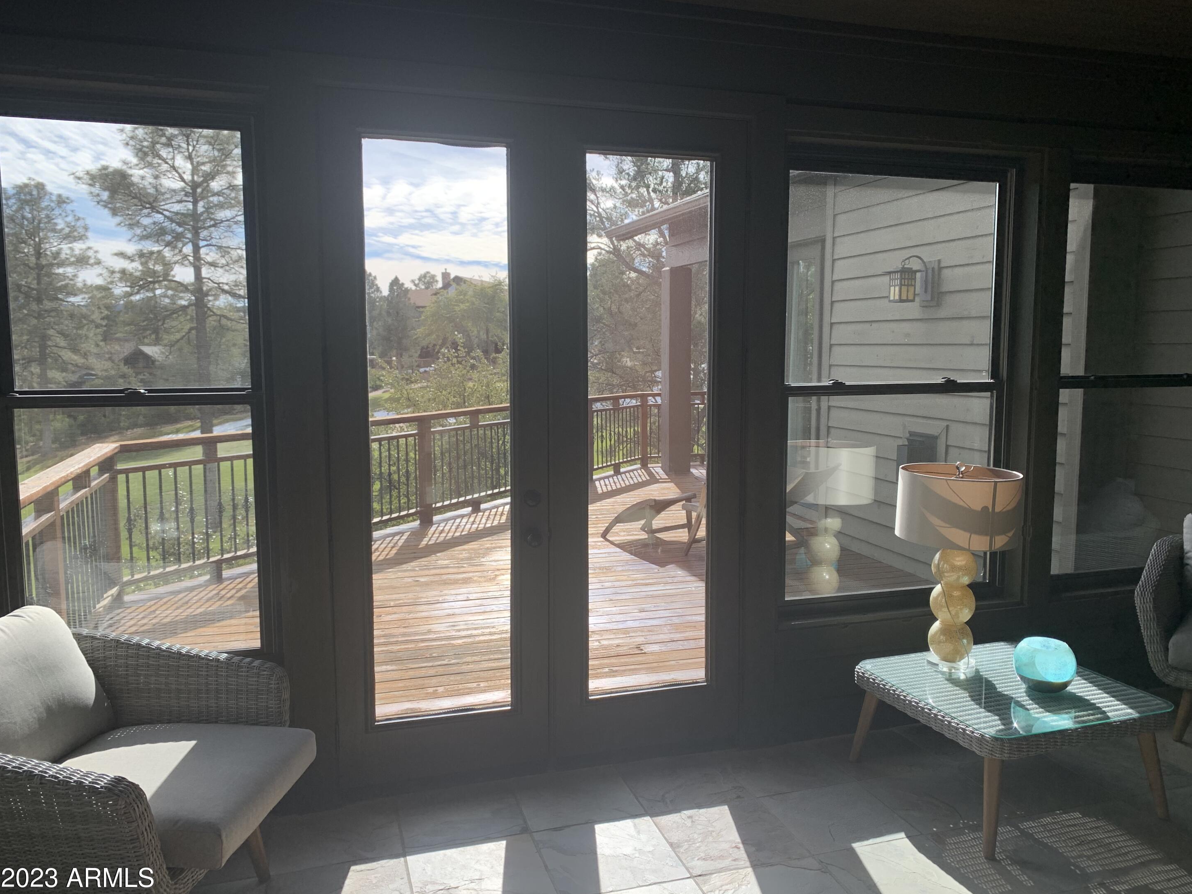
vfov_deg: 51.4
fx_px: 930
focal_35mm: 27
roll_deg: +0.4
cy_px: 456
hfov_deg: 65.3
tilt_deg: -5.0
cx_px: 617
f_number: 1.8
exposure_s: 1/754
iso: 25
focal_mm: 4.25
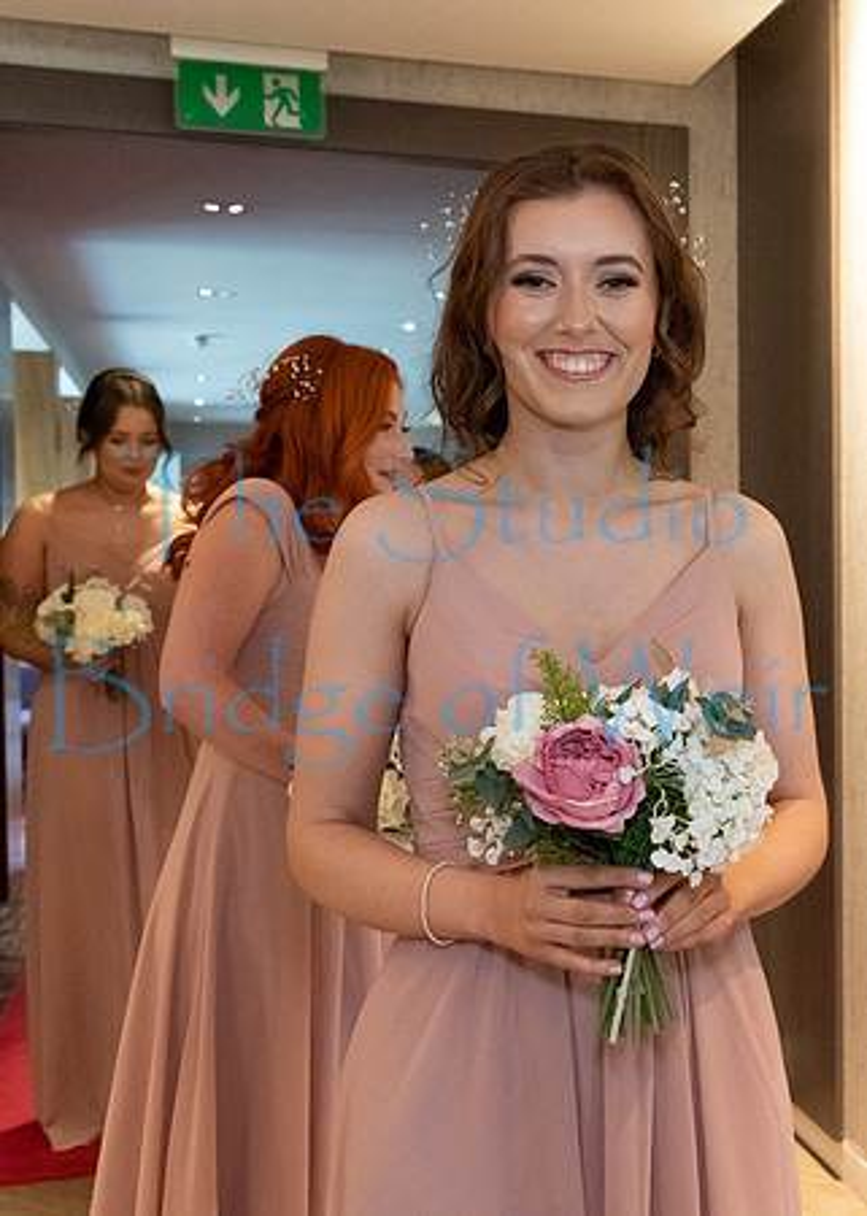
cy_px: 608
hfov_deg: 31.8
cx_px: 728
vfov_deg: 45.0
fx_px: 1468
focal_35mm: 43
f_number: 5.6
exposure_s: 1/250
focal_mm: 29
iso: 8000
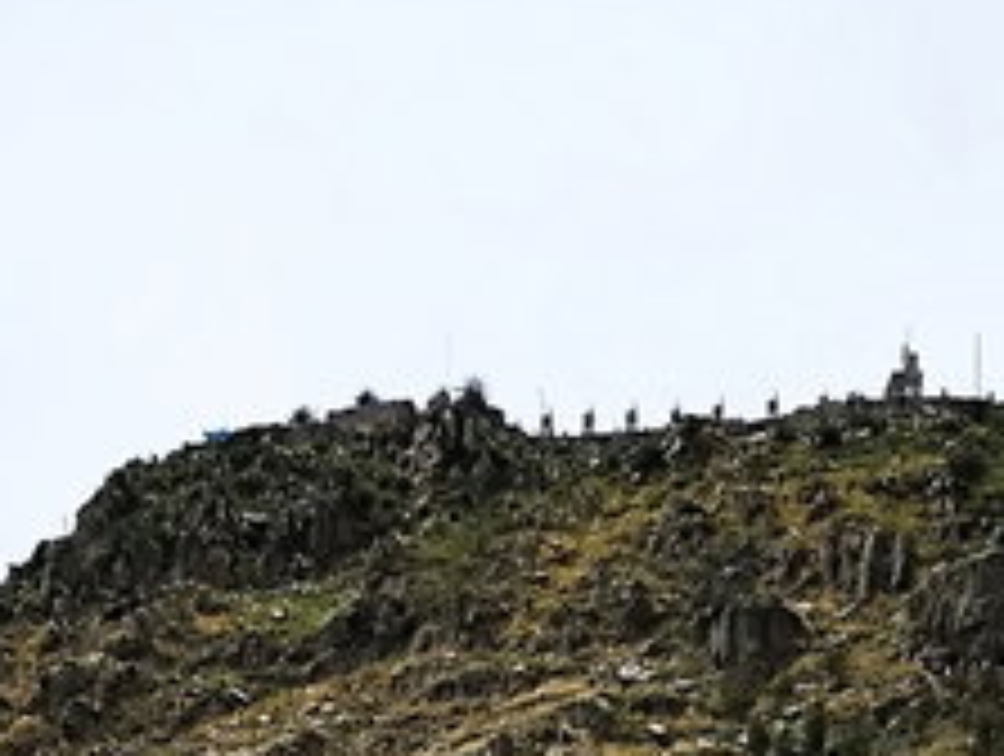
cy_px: 1386
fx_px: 4212
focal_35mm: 145
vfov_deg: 9.7
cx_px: 356
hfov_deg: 13.6
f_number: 2.2
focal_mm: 4.5
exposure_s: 1/1314
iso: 50
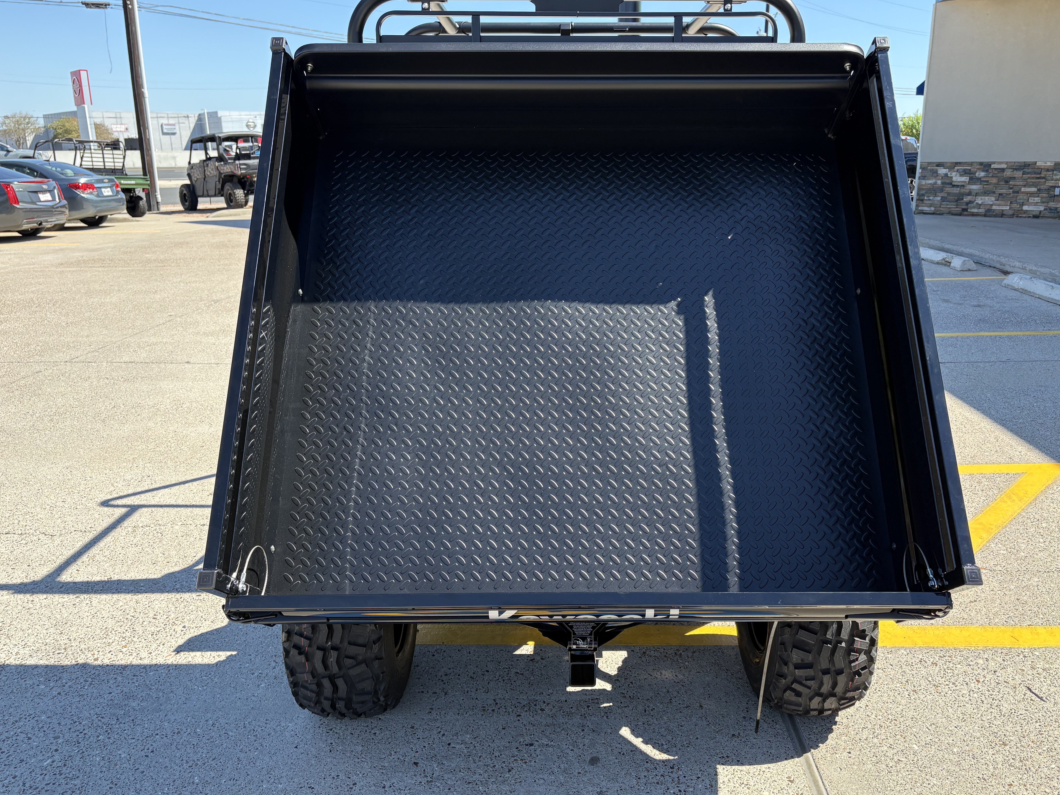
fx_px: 857
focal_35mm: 28
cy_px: 381
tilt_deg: -15.0
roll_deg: +0.8
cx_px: 552
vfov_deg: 49.7
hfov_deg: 63.4
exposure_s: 1/1155
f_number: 1.6
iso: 64
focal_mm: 5.96
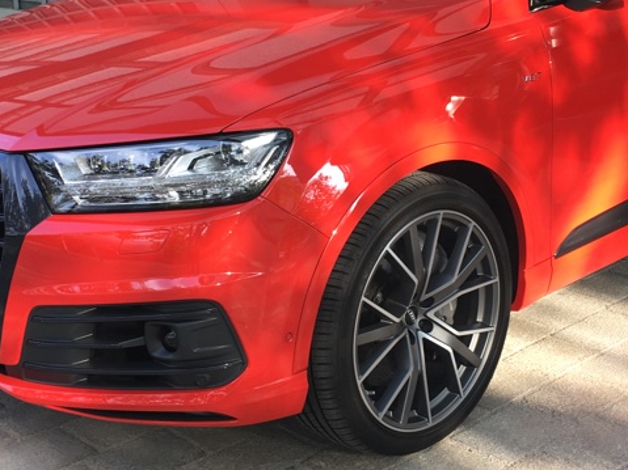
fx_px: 1125
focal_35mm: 62
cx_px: 332
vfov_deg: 23.6
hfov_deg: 31.2
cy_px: 199
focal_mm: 4.15
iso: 25
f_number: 2.2
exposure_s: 1/100
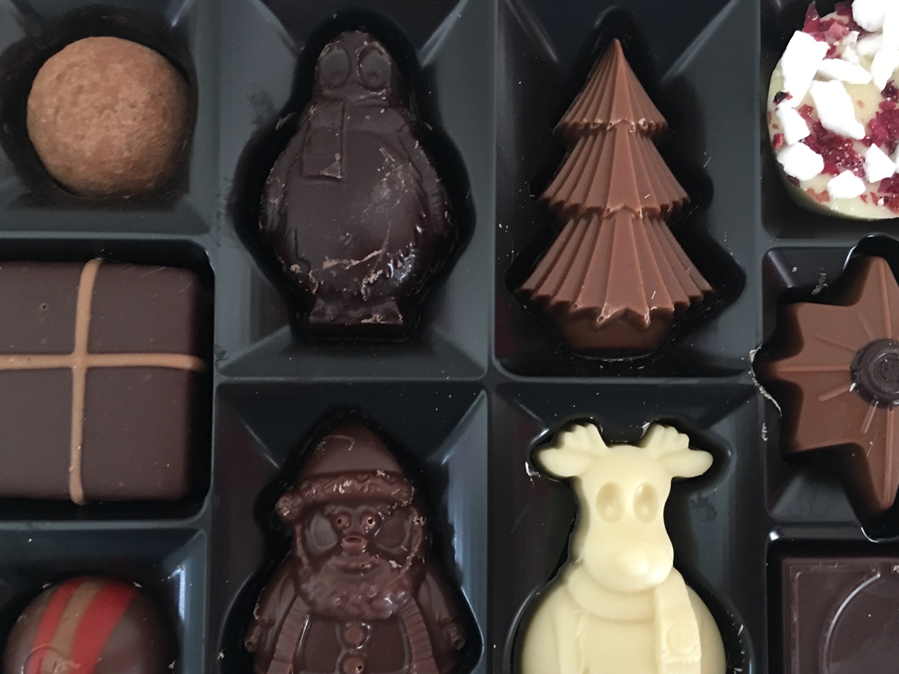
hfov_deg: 52.4
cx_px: 513
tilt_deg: -84.1
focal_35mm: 35
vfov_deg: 40.5
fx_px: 909
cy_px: 403
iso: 125
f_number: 2.2
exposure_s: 1/8
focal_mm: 4.15
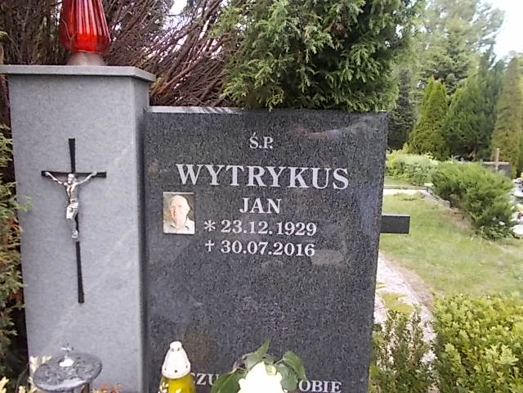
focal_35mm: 26
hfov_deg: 67.3
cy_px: 196
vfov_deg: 53.1
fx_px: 393
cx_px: 262
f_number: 3.2
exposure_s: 1/125
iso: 80
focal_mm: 4.6
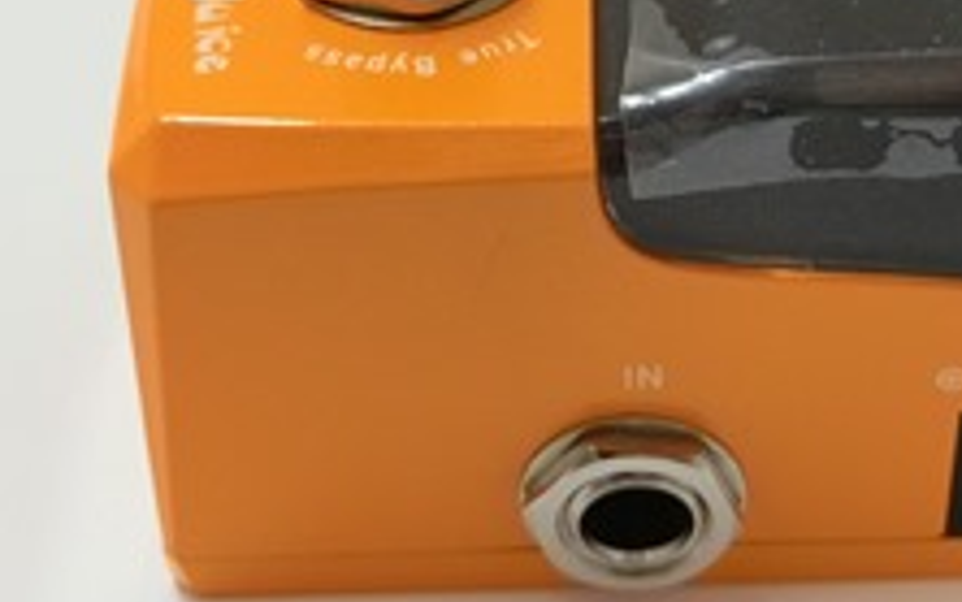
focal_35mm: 74
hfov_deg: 27.4
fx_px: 1941
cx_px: 739
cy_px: 156
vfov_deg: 17.5
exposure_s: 1/25
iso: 200
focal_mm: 8
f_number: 4.4
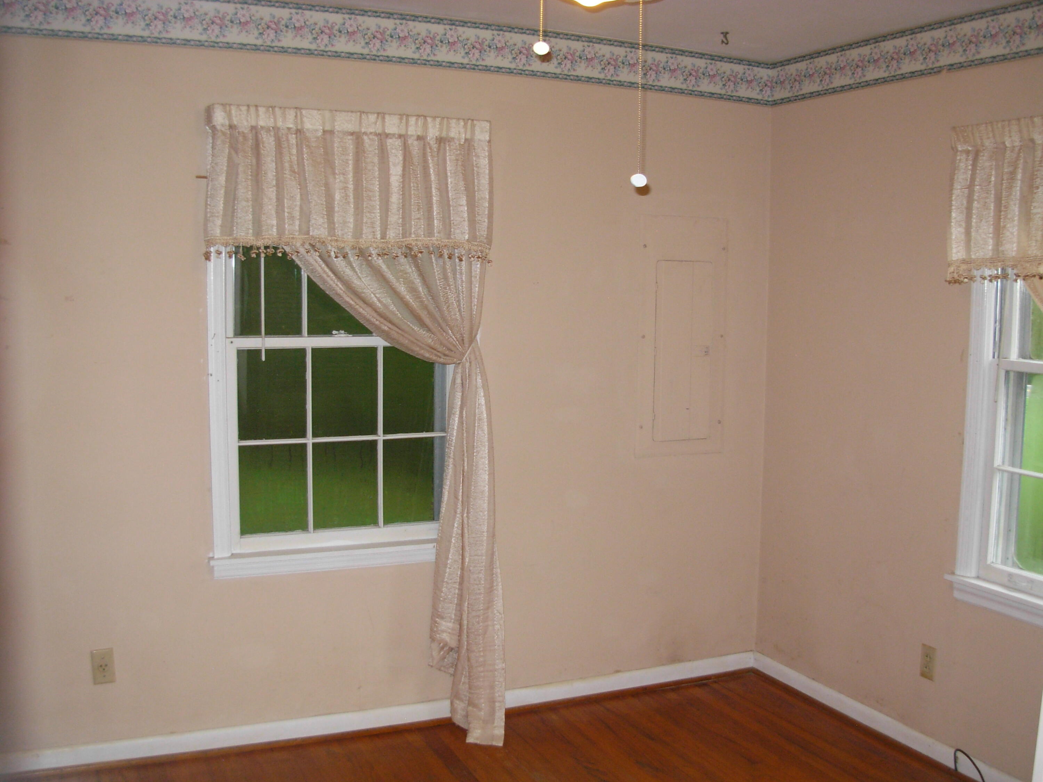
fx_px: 1145
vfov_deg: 37.7
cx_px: 522
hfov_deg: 49.0
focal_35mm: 38
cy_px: 391
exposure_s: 1/49.3
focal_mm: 6.3
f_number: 2.9
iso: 173
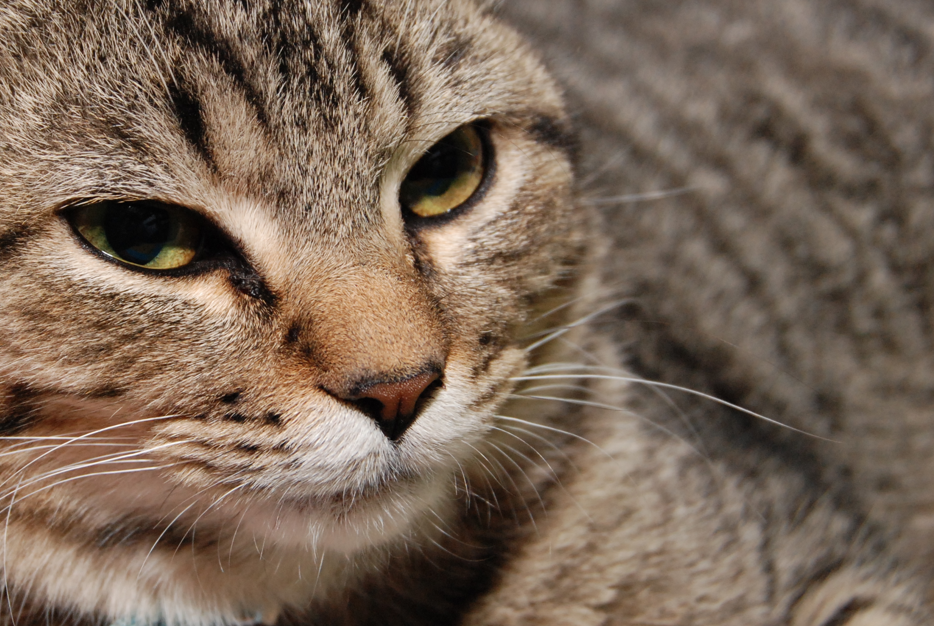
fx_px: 2203
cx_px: 248
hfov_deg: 23.7
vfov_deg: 16.2
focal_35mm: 85
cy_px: 269
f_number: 6.3
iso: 640
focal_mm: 35
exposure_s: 1/60
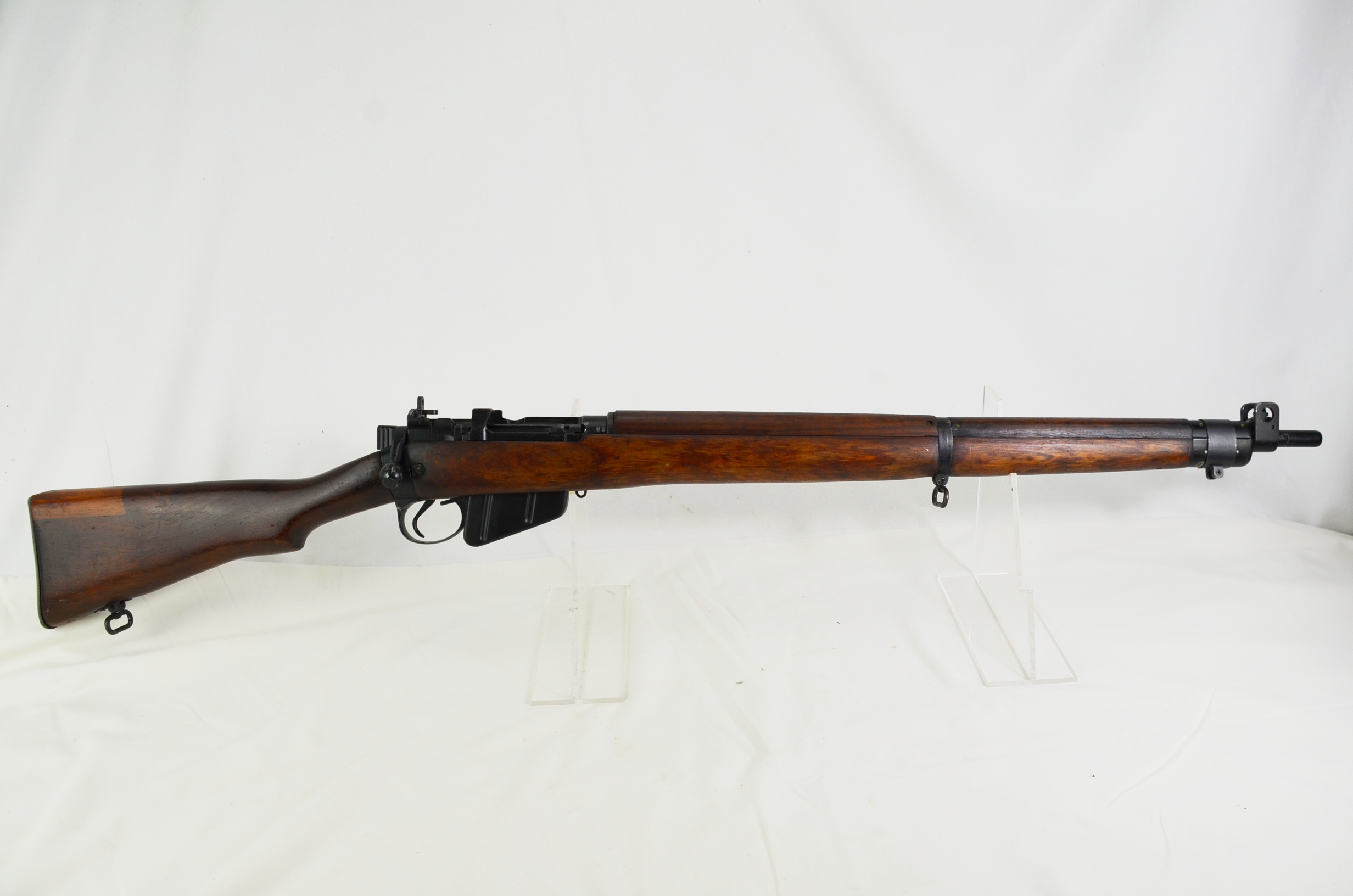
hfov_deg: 67.5
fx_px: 1013
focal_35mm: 27
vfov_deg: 47.7
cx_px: 676
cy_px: 448
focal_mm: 18
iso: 250
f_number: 5.6
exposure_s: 1/125
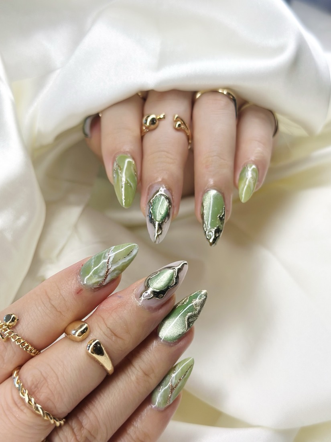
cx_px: 166
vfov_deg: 39.7
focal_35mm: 48
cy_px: 221
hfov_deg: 30.3
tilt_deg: -41.0
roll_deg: +17.5
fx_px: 612
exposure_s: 1/810
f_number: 1.78
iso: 80
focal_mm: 6.86
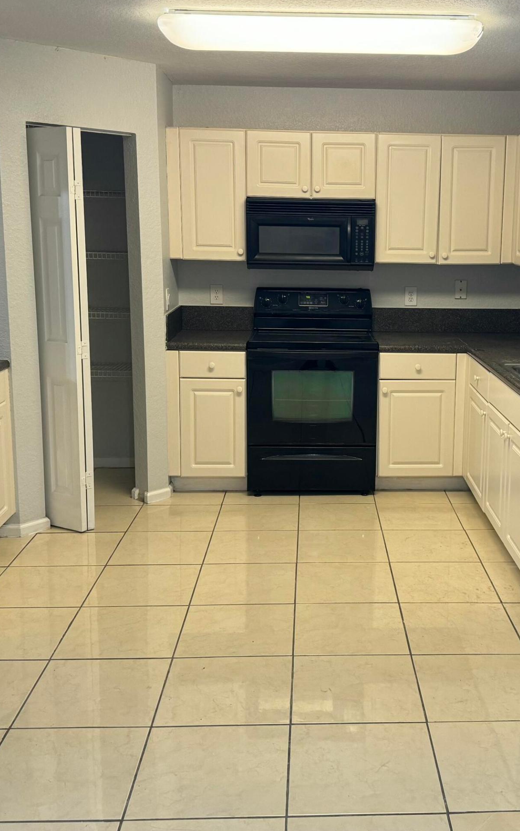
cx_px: 356
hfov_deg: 33.2
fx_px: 862
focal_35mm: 38
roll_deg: -0.9
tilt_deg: -10.1
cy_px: 380
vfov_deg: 51.5
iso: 200
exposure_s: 1/60
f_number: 1.78
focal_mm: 6.76
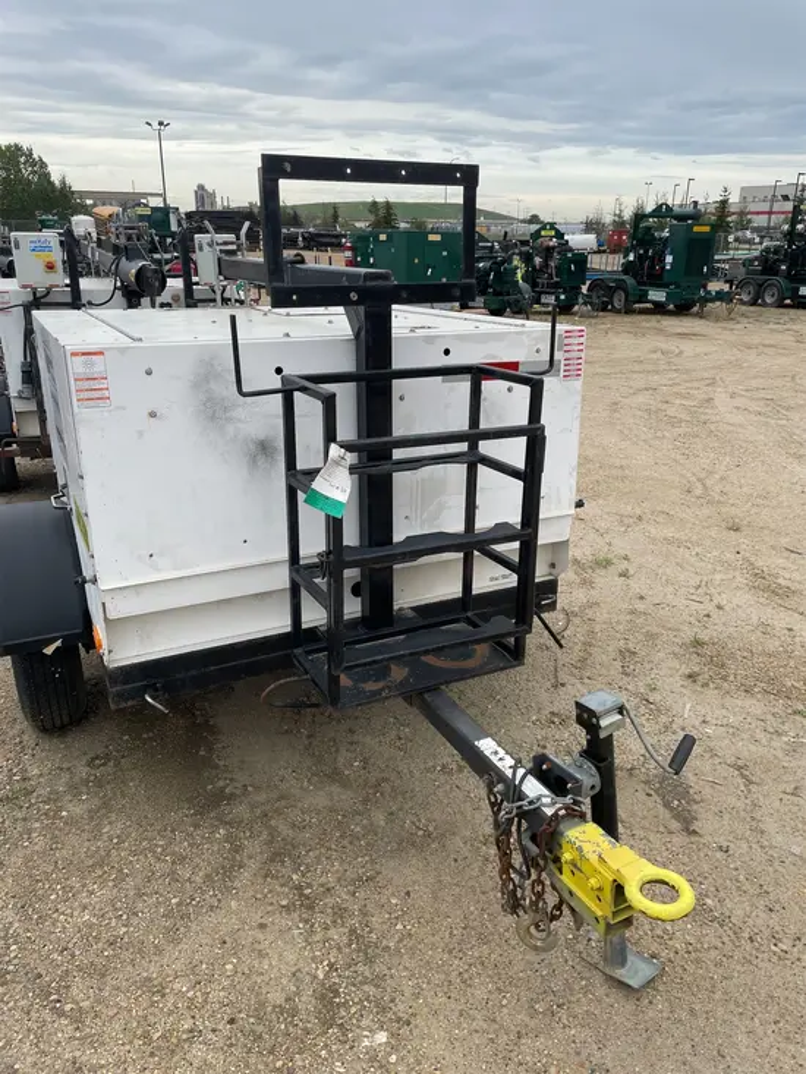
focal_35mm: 26
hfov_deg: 53.1
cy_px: 537
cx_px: 403
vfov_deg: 67.3
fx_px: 807
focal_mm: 4.2
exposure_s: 1/1473
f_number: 1.6
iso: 32
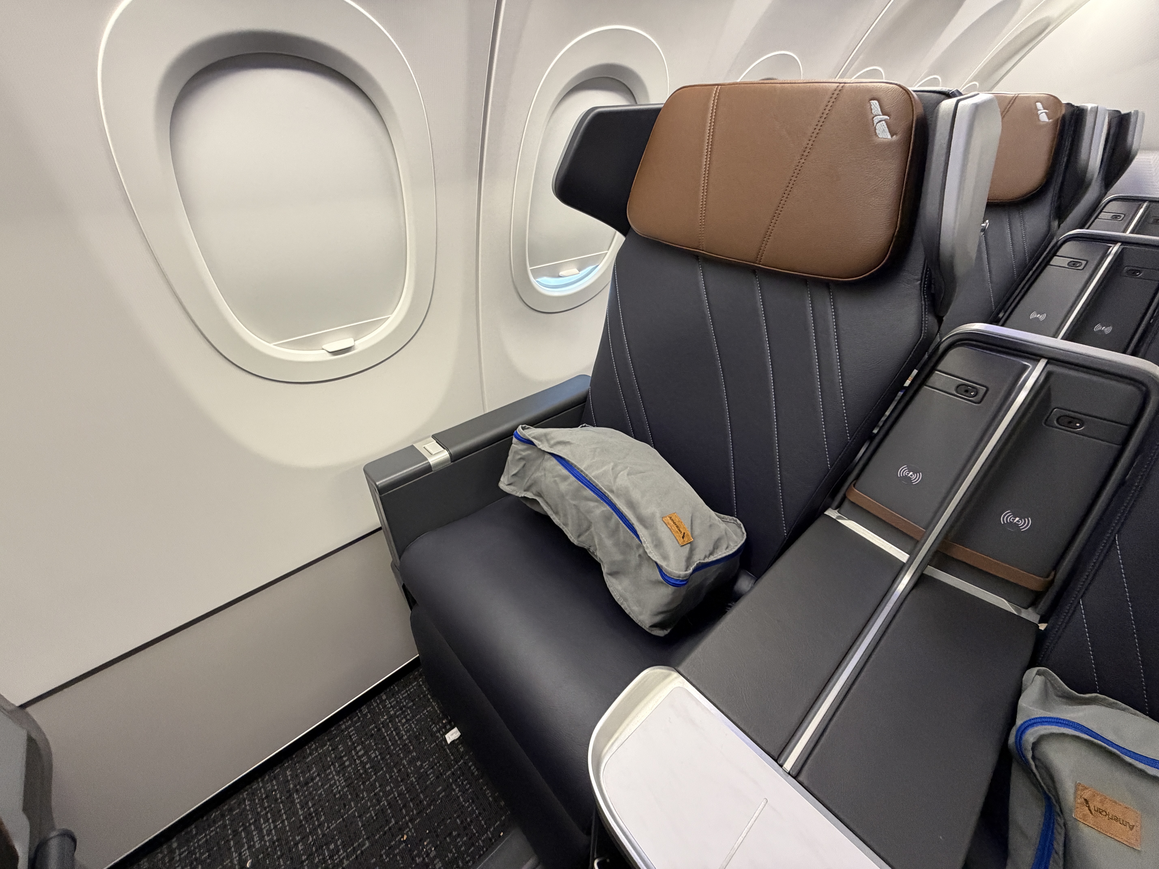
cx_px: 580
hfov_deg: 102.1
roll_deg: +0.8
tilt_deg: -33.9
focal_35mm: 14
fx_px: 469
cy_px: 434
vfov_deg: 85.7
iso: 400
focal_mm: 2.22
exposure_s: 1/52
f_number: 2.2
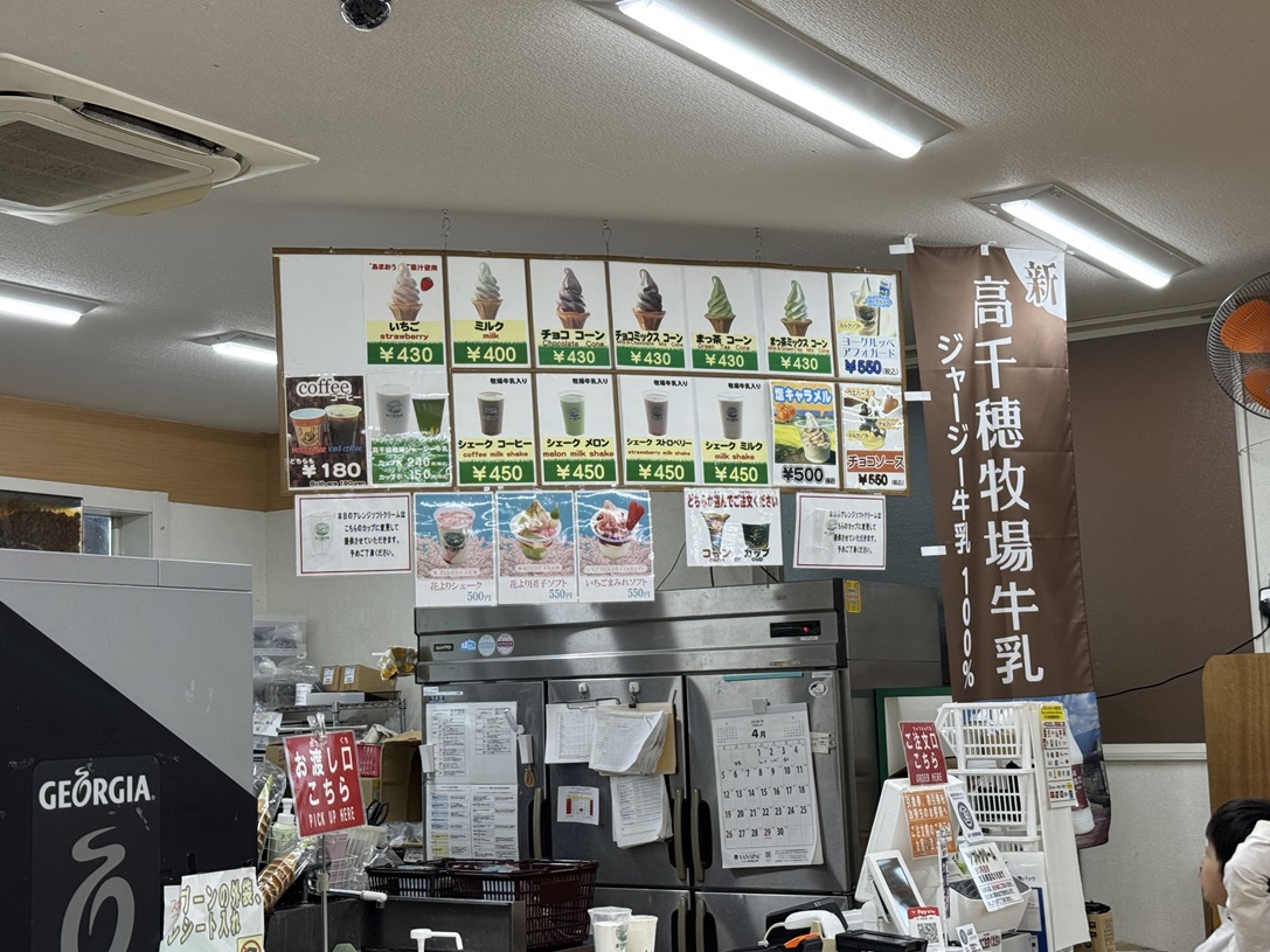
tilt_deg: +7.6
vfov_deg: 27.5
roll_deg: +1.8
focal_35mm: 53
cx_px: 578
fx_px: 1944
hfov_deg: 36.1
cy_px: 467
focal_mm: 6.76
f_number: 1.78
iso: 50
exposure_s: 1/120
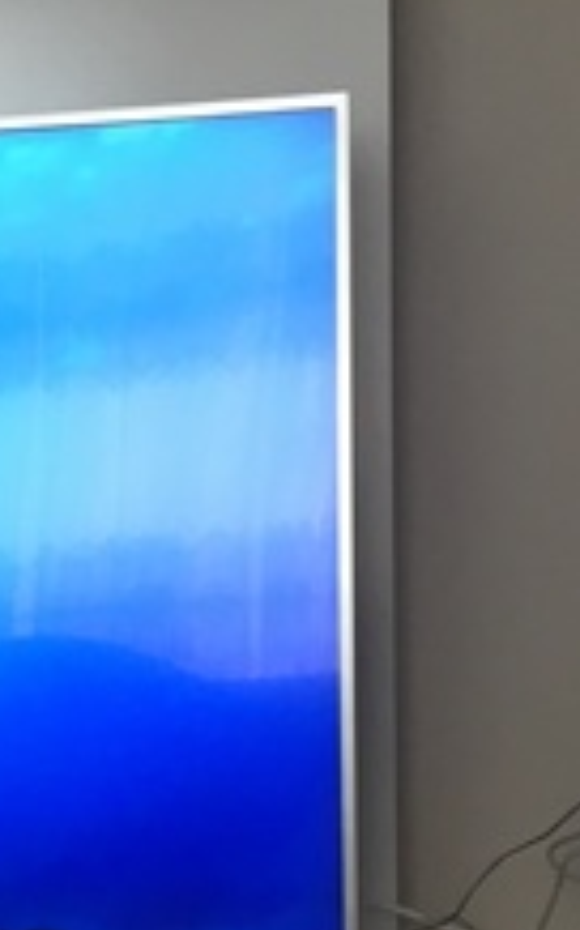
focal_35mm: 130
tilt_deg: -5.4
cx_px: -333
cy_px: 981
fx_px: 3292
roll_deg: +1.1
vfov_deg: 15.7
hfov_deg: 9.7
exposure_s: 1/33
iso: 100
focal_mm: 4.15
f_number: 2.2
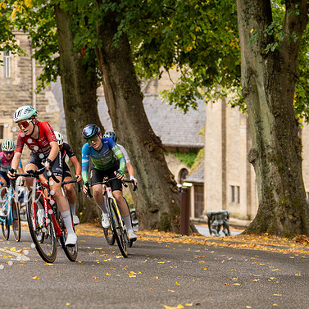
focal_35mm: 136
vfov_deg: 12.8
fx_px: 1373
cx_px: 55
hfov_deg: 12.8
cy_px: 149
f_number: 2.8
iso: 640
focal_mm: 70
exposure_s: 1/800
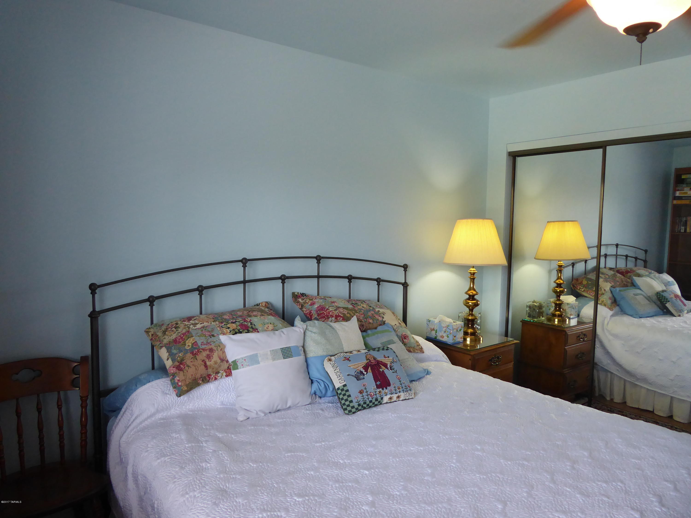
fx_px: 499
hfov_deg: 69.4
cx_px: 346
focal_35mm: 25
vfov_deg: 54.9
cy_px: 259
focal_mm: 4.3
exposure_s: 1/60
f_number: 3.3
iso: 320
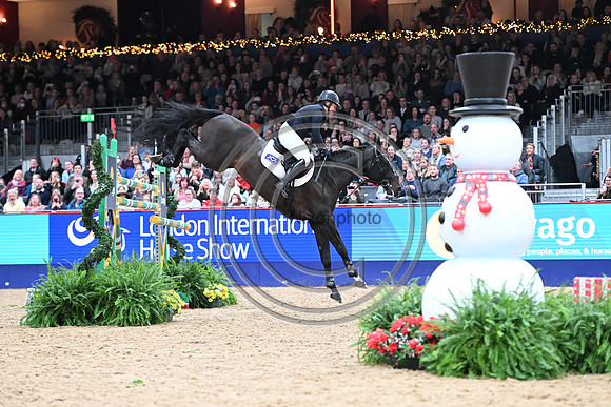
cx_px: 306
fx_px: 1867
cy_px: 204
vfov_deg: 12.5
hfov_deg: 18.6
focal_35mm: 110
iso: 6400
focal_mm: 110
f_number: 3.5
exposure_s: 1/800
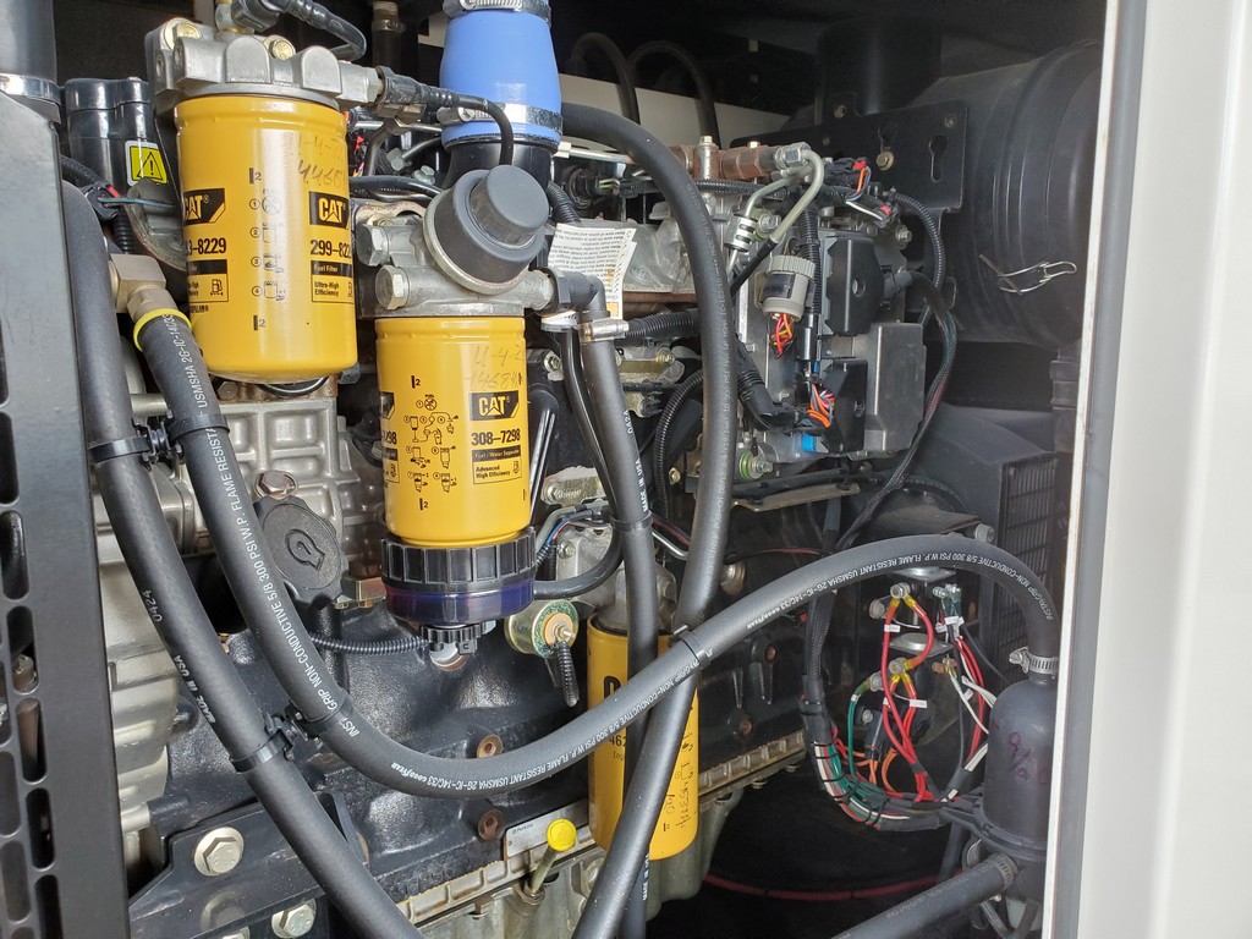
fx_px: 940
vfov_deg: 53.1
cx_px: 626
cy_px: 470
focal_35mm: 26
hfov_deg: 67.3
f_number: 2.4
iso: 200
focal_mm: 4.3
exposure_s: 1/45
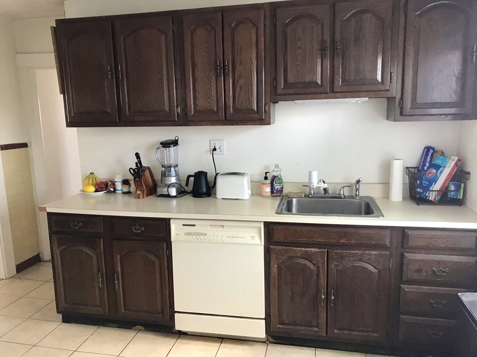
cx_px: 238
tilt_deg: -7.8
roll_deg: +1.1
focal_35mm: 28
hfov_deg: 63.5
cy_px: 178
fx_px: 386
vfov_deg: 49.7
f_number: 1.8
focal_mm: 3.99
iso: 50
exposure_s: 1/15
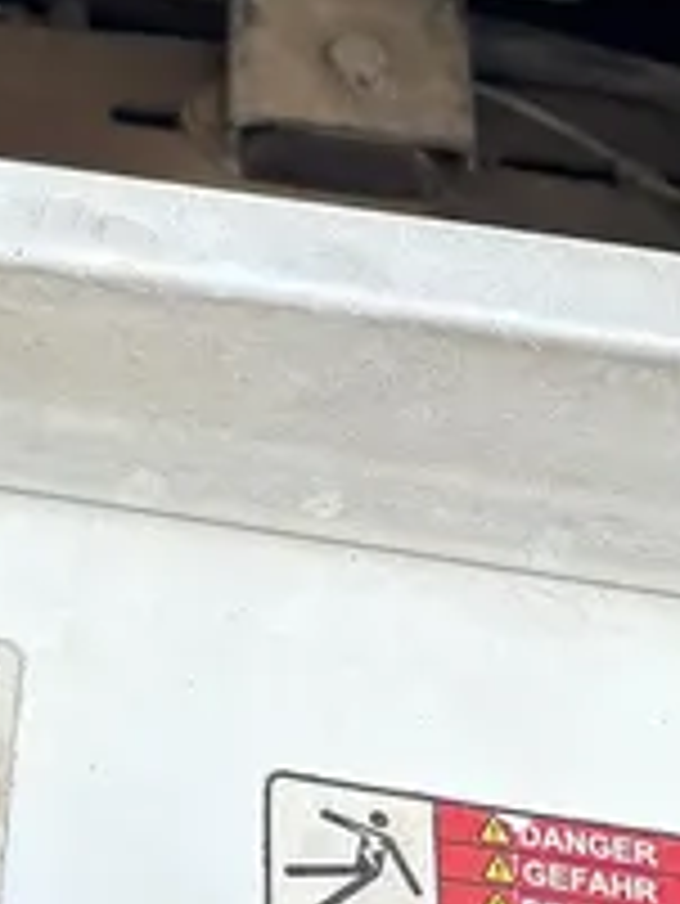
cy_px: -735
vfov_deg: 16.9
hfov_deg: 15.1
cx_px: -113
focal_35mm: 95
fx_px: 2486
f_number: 1.6
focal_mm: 5.96
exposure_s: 1/252
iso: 64
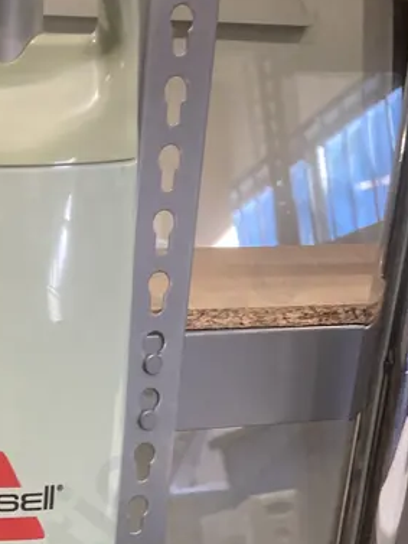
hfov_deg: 18.5
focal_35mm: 76
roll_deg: -0.6
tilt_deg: -25.9
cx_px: -66
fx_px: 1194
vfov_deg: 22.5
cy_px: 734
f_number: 1.8
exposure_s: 1/50
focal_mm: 3.99
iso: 200
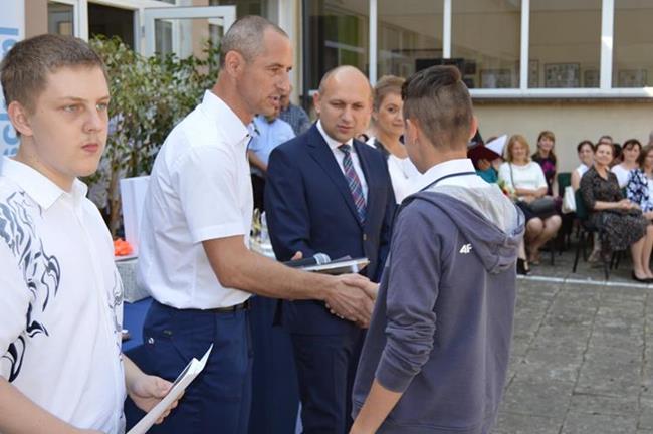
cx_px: 326
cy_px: 217
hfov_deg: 37.9
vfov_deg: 25.7
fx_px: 951
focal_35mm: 52
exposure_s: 1/125
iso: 110
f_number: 4.5
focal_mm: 35
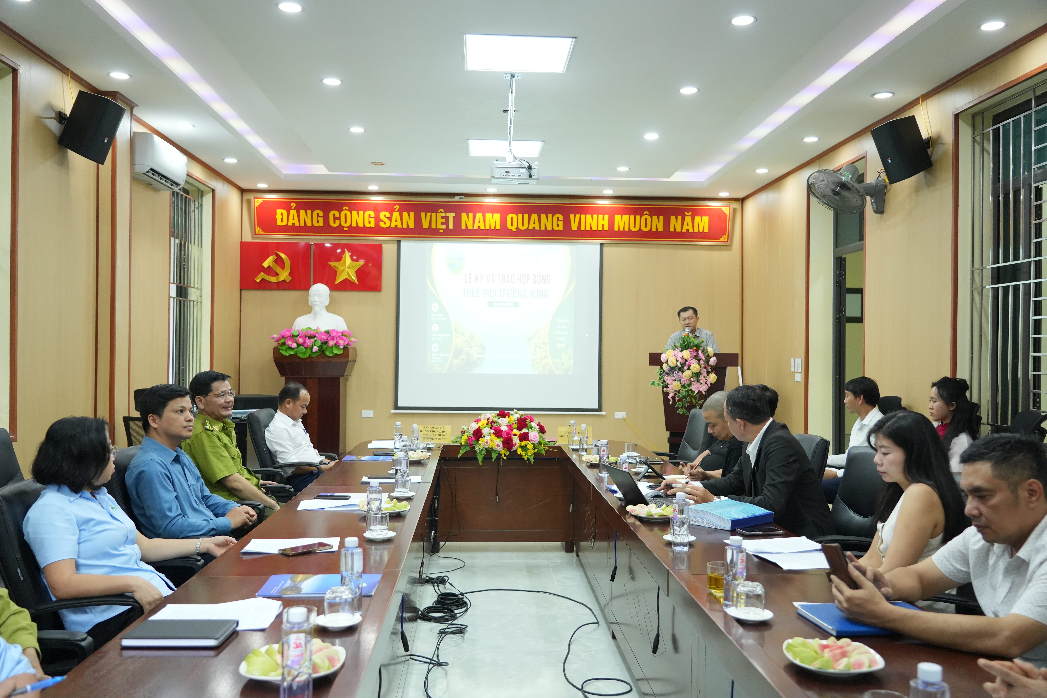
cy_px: 349
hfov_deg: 61.9
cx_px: 524
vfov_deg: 43.6
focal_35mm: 30
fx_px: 872
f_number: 4
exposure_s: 1/200
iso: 4000
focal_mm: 30
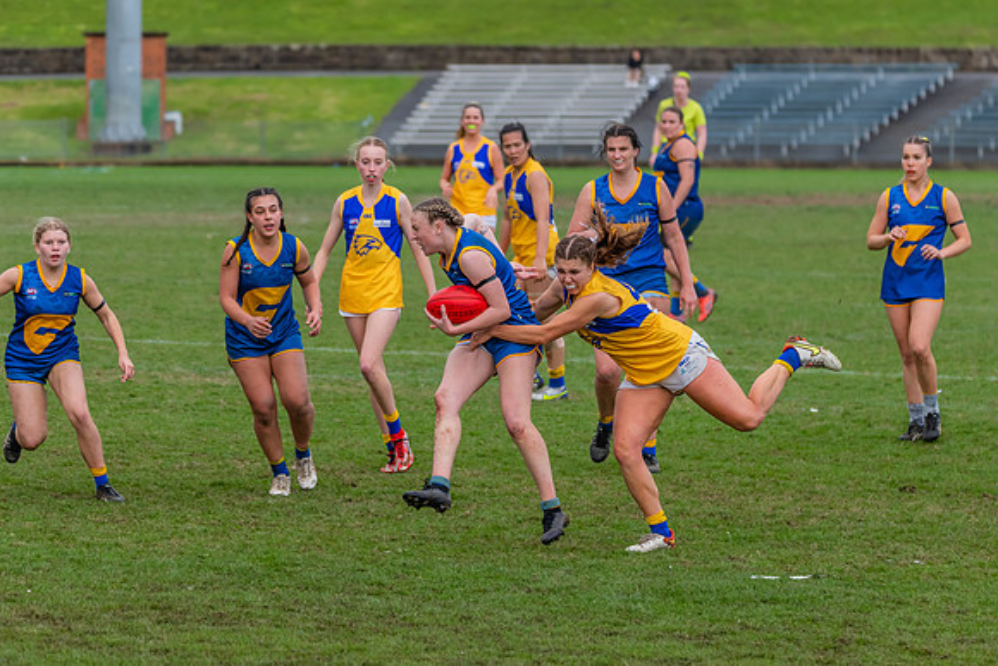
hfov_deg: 9.5
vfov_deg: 6.4
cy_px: 323
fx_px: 5993
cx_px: 514
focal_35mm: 216
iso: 900
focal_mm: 210
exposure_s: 1/1250
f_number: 5.3
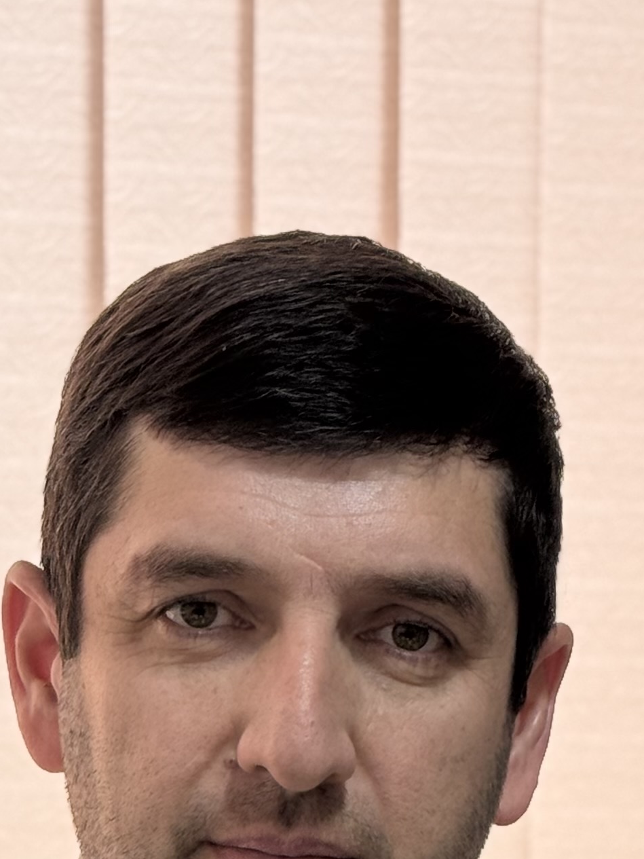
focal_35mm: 153
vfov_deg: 12.4
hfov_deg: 9.7
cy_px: 1236
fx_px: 3795
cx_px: 303
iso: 100
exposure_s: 1/100
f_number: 1.78
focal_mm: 6.76
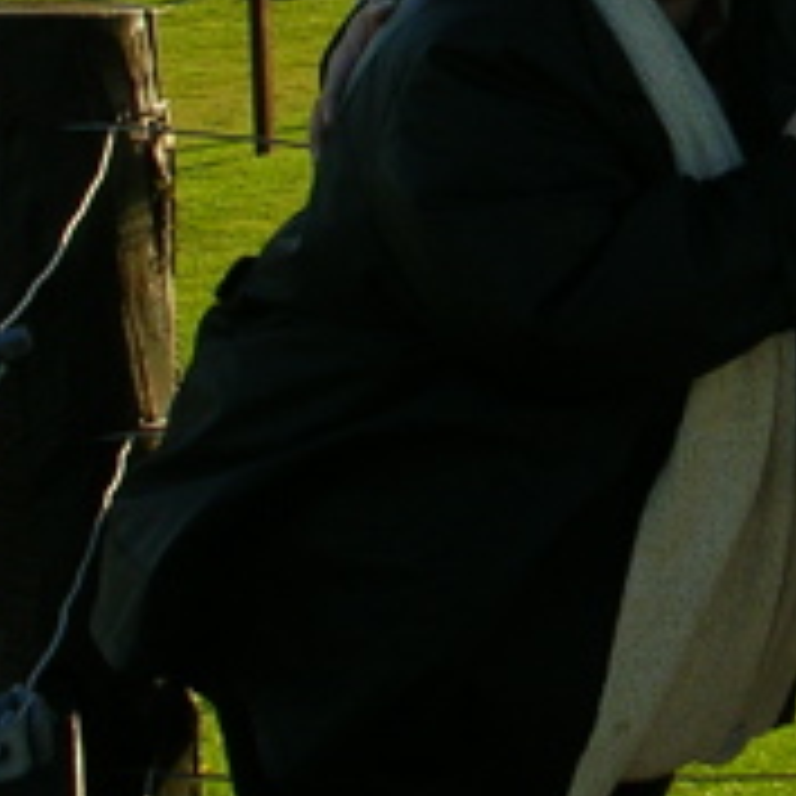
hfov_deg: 10.9
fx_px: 4085
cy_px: -54
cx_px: 1012
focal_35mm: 157
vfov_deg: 11.0
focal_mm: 7.5
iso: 50
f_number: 6.2
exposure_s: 1/175
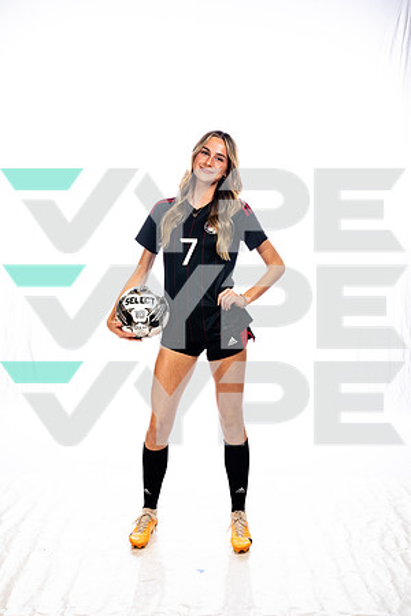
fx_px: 873
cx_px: 206
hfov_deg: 26.5
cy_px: 308
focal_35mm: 51
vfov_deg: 38.9
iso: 800
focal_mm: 51
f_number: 8
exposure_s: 1/250
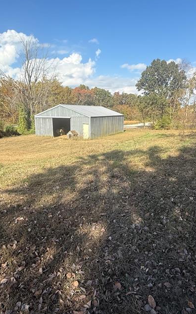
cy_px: 152
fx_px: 205
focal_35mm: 24
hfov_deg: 51.1
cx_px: 99
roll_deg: -0.7
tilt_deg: -11.7
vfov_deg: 74.8
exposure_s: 1/1368
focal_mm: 2.22
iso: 50
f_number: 2.2
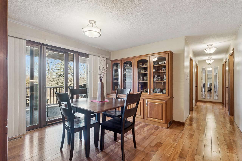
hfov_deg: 96.7
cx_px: 121
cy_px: 80
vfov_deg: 73.7
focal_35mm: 16
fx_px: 108
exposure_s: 1/20
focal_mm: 16
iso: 400
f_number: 10
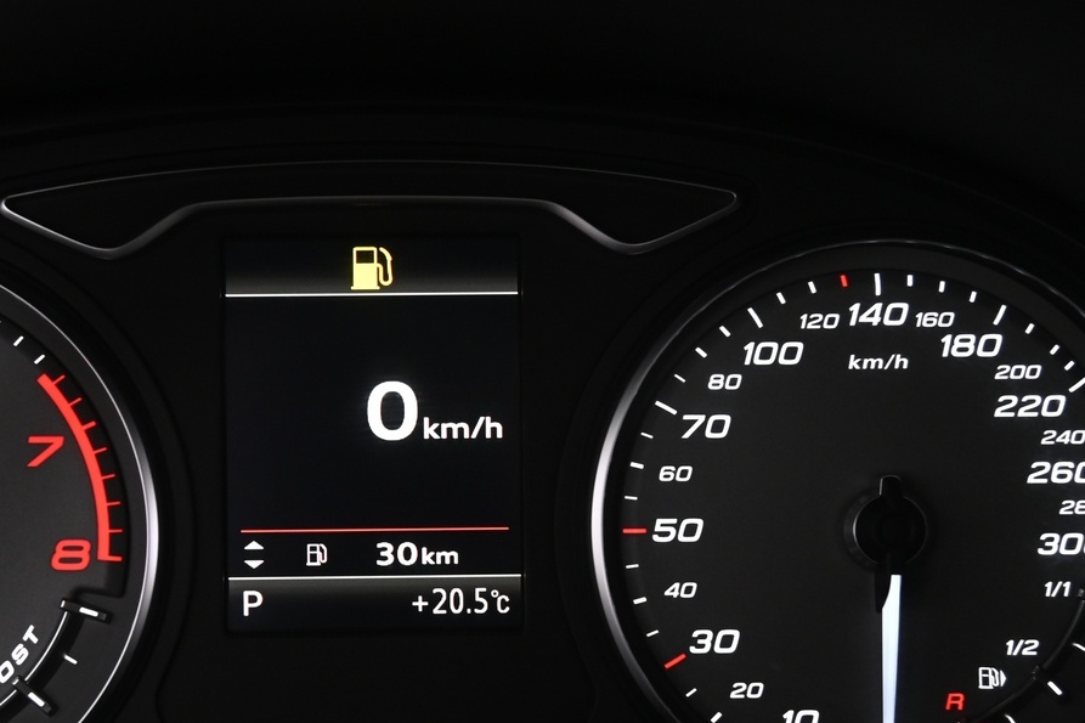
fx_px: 2411
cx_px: 383
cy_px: 512
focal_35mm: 80
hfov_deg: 25.3
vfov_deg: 17.0
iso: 2000
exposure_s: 1/25
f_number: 4
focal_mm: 44
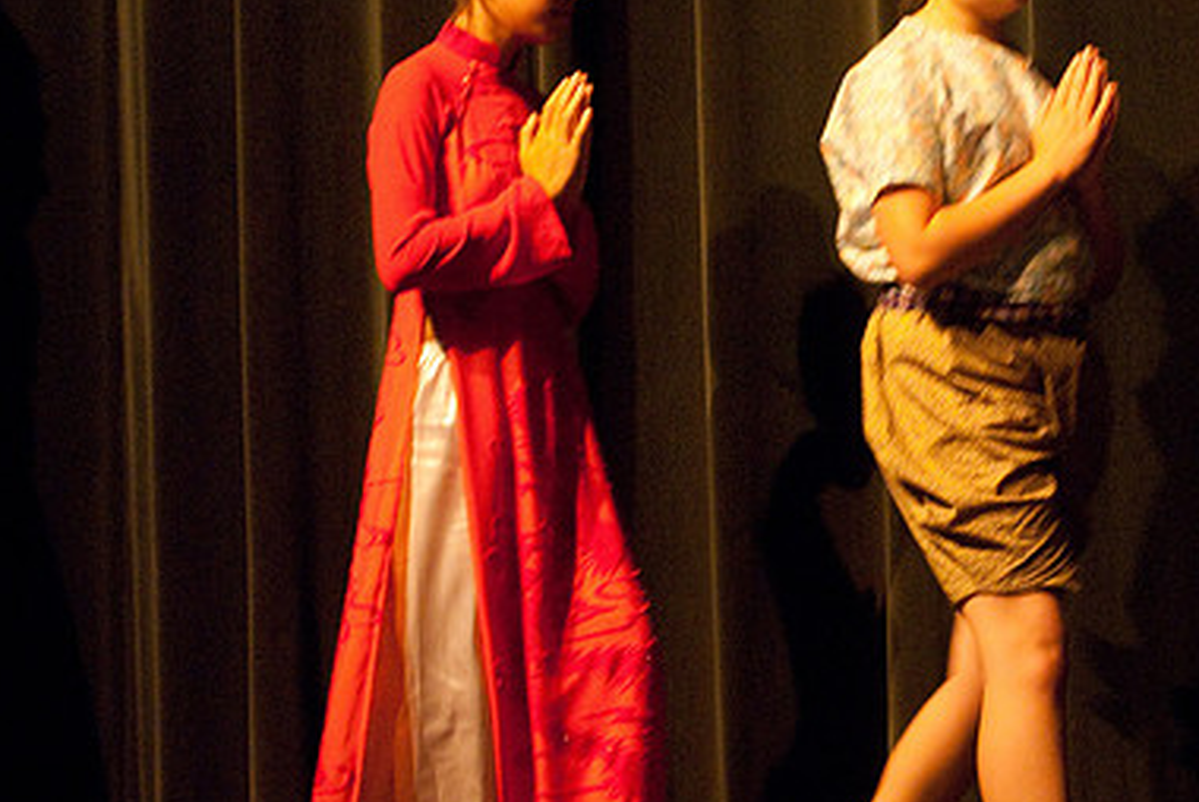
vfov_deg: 7.5
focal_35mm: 183
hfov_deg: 11.2
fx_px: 6099
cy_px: 373
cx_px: 877
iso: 1000
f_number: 2.8
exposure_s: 1/40
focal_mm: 80
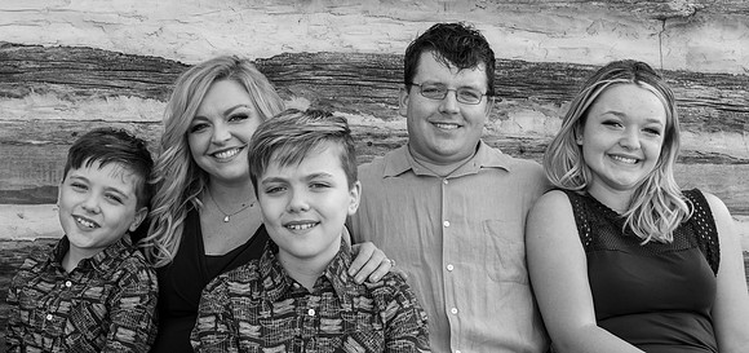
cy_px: 236
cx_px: 342
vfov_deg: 17.3
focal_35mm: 60
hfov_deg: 36.0
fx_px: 1153
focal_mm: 31
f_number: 7.1
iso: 400
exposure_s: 1/200
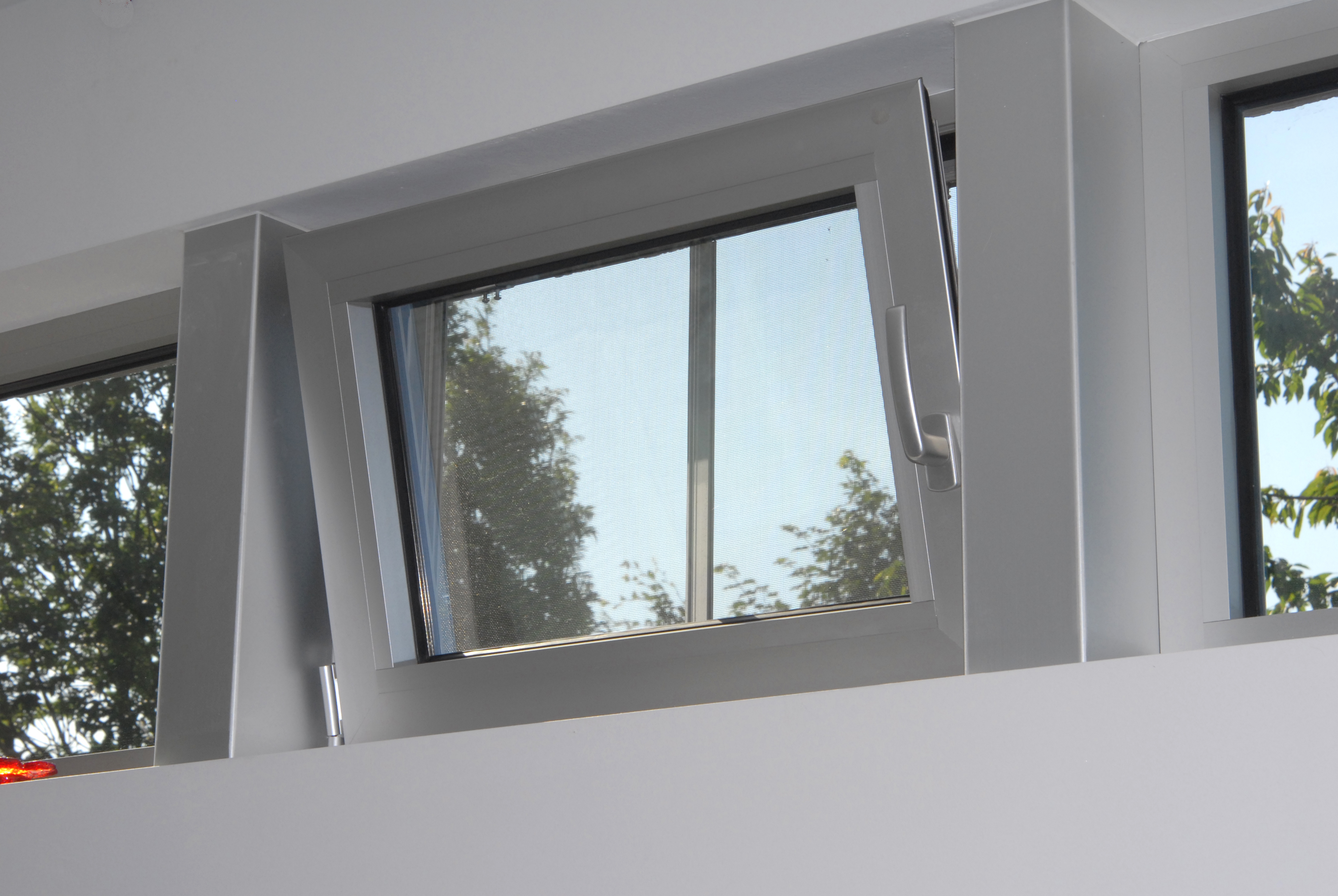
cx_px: 669
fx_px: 2679
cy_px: 448
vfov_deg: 19.0
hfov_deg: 28.0
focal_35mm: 72
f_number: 13
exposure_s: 1/250
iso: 400
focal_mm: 48
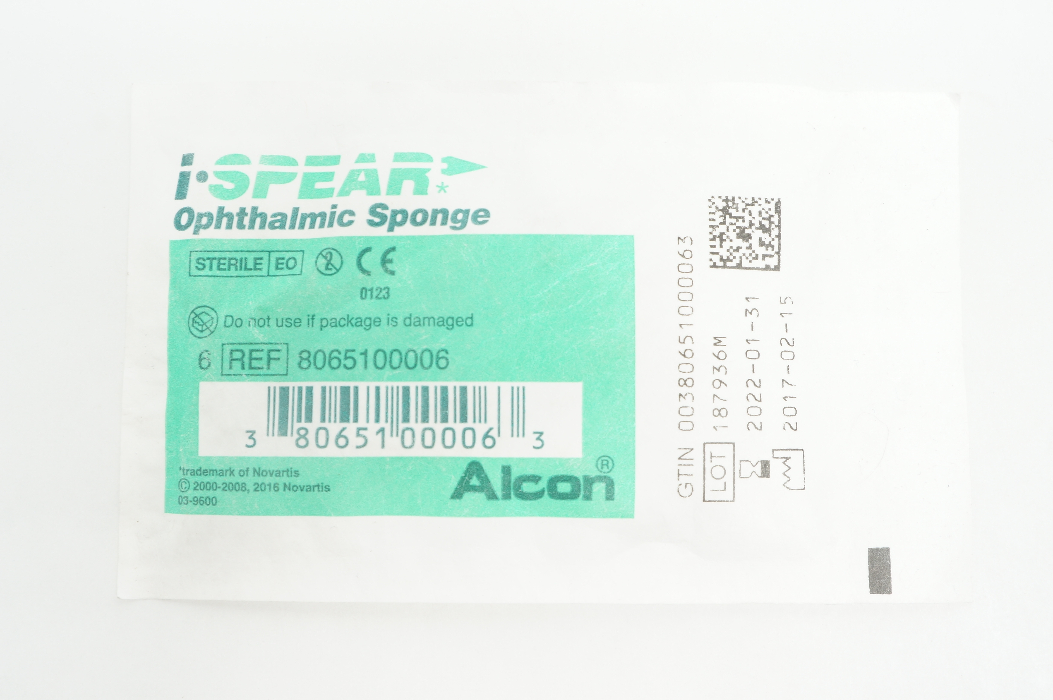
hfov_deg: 55.2
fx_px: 1008
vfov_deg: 38.3
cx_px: 526
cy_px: 350
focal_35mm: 34
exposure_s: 1/15
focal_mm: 23
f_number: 8
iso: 400
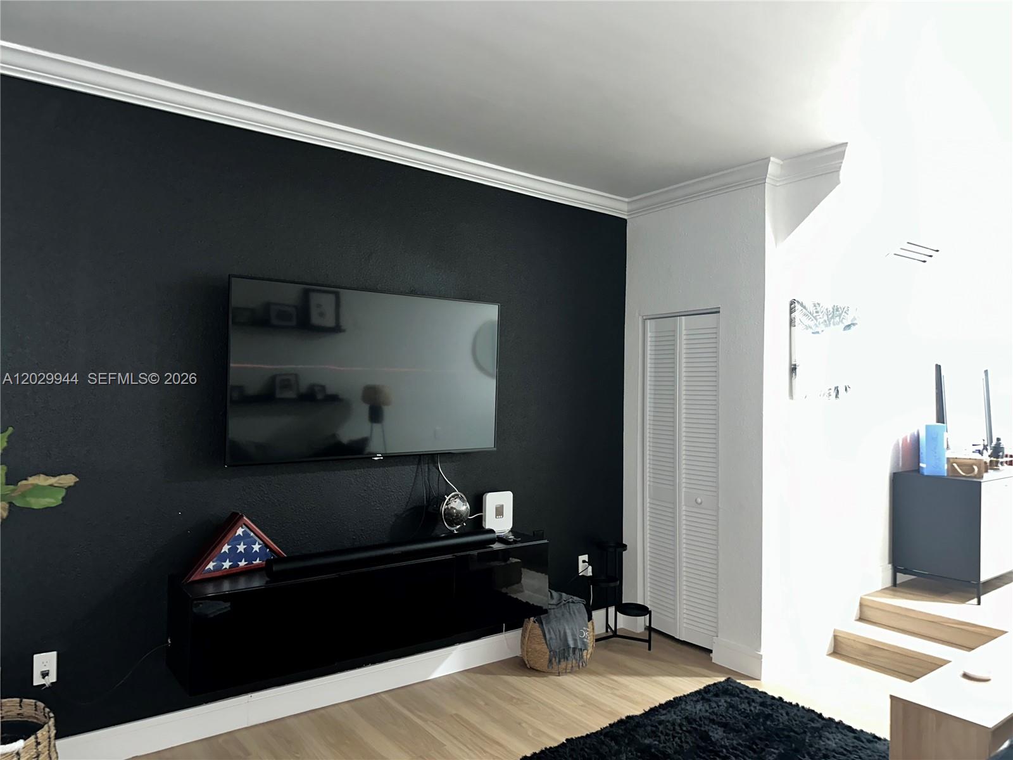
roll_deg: -0.5
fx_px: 702
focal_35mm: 24
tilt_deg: +0.9
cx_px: 506
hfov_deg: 71.6
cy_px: 380
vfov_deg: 56.8
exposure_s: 1/4
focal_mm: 6.86
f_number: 1.78
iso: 250
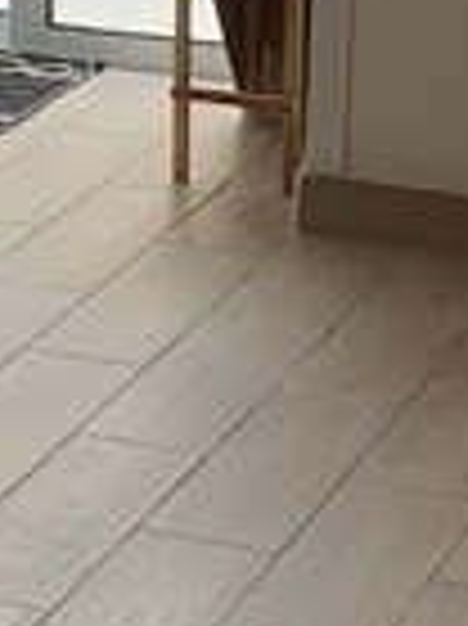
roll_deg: -1.5
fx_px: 3466
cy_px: -284
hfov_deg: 7.7
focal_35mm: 192
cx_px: 140
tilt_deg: -5.3
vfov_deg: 10.0
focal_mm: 4.25
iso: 100
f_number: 1.8
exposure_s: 1/94
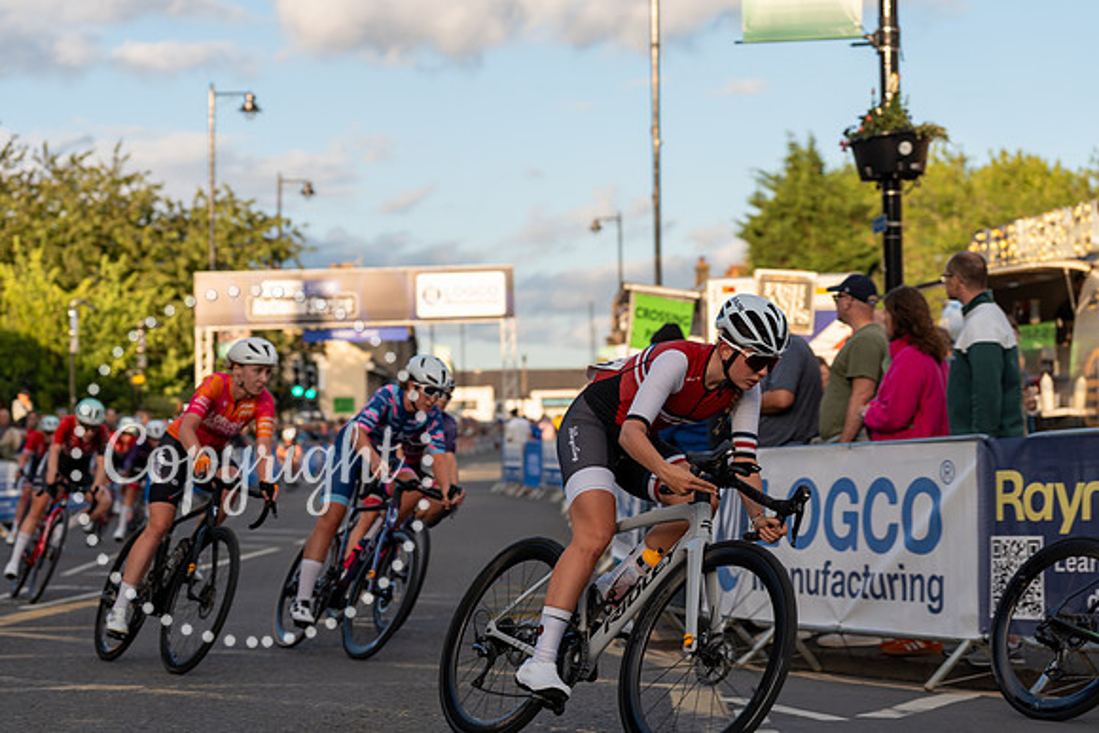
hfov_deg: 27.0
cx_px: 550
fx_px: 2290
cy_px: 366
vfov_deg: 18.2
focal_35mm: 75
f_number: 3.5
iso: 160
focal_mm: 75
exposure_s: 1/800
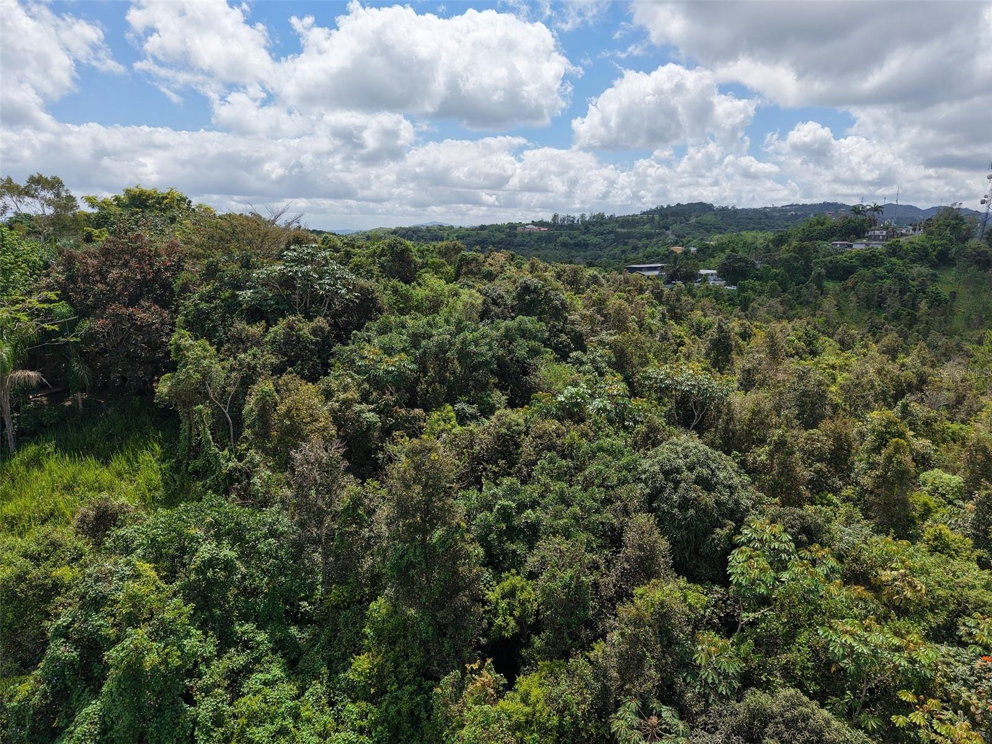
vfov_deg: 56.8
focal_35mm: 24
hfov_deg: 71.6
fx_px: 688
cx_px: 496
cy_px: 372
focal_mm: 8.67
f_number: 1.8
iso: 280
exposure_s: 1/5000
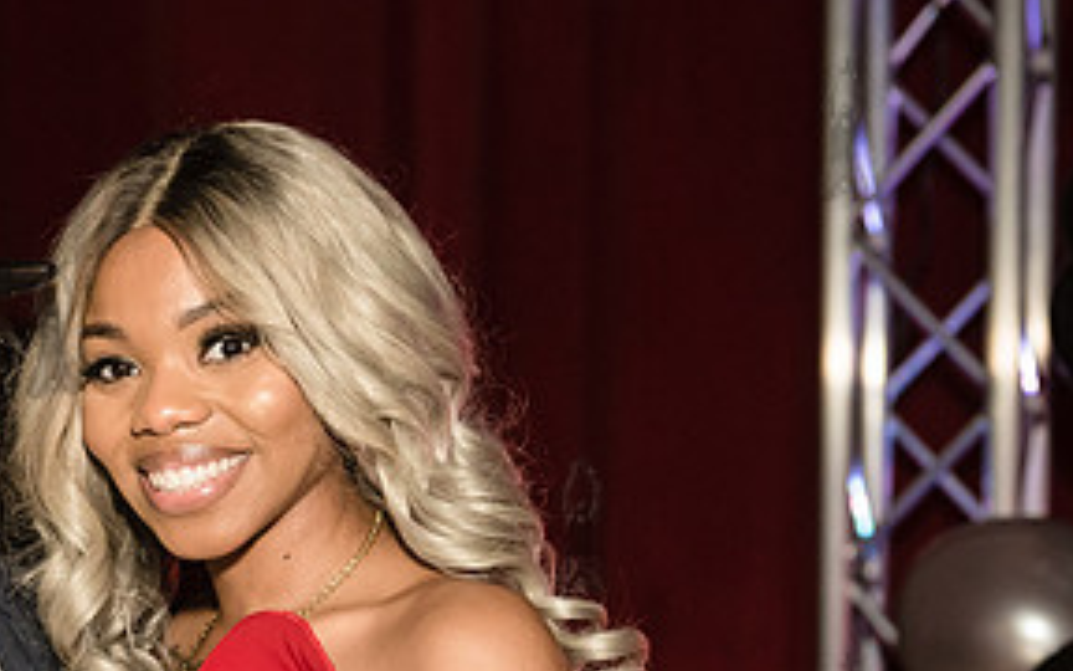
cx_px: 1
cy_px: 669
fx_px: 2954
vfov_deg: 12.8
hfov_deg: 20.0
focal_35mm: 101
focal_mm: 42
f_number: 3.5
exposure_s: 1/250
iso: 2000
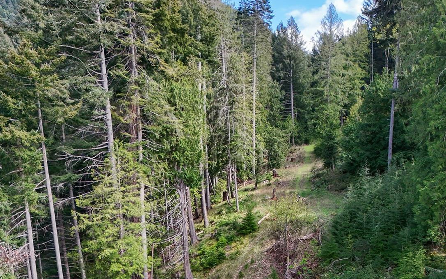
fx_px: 547
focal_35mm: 45
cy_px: 204
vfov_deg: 28.2
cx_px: 283
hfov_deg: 44.0
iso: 100
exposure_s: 1/3200
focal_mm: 20
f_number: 1.8
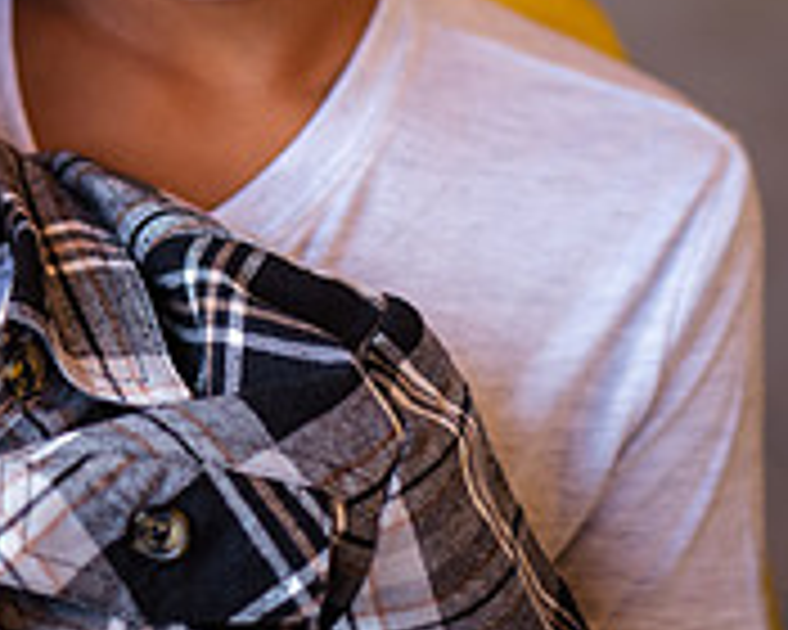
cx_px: -270
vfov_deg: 9.8
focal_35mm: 155
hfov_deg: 12.0
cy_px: -176
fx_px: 3615
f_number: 2
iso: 1250
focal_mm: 50
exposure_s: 1/160
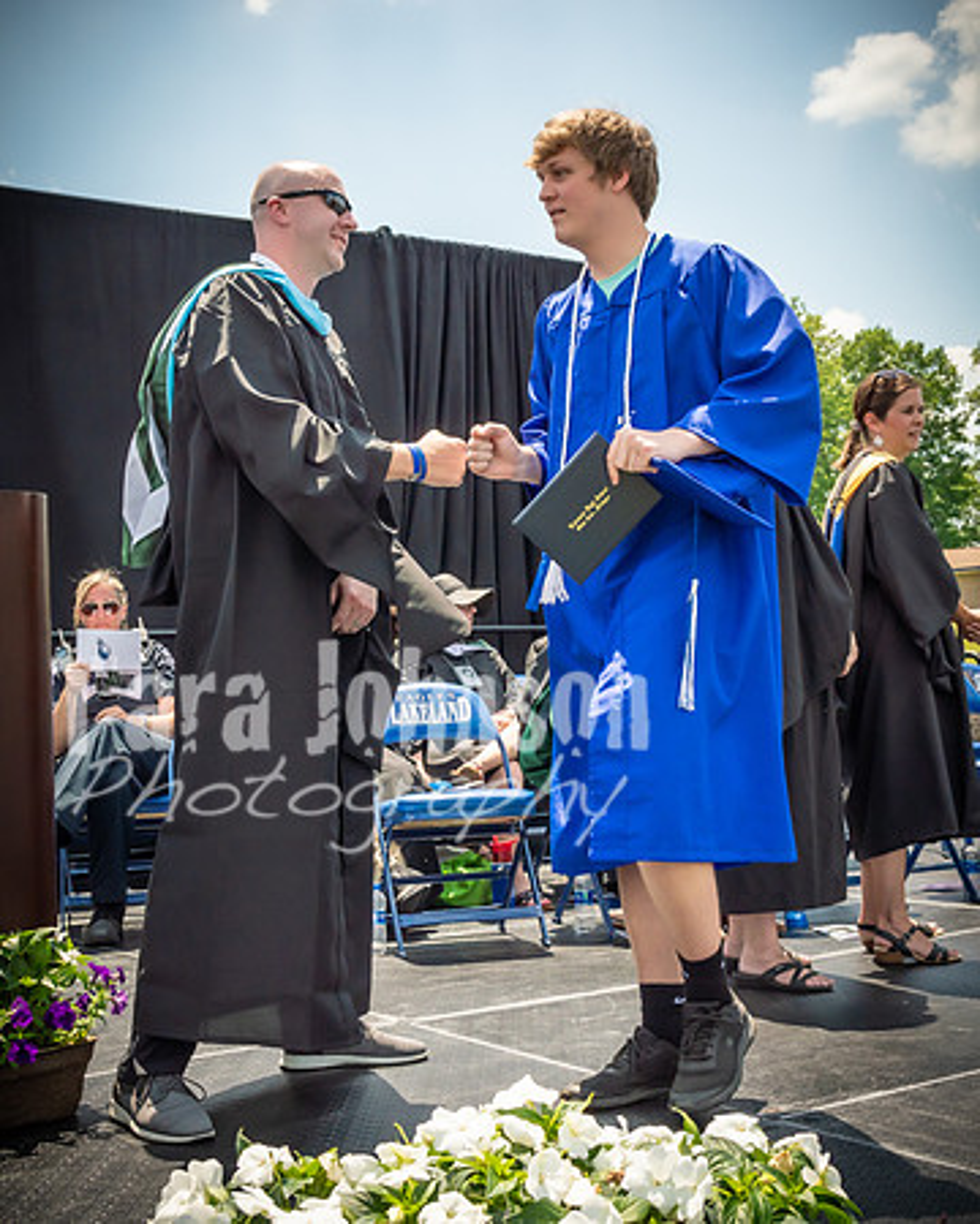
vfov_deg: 39.9
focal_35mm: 47
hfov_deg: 32.4
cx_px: 525
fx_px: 1686
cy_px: 612
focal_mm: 22
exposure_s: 1/800
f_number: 7.1
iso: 200
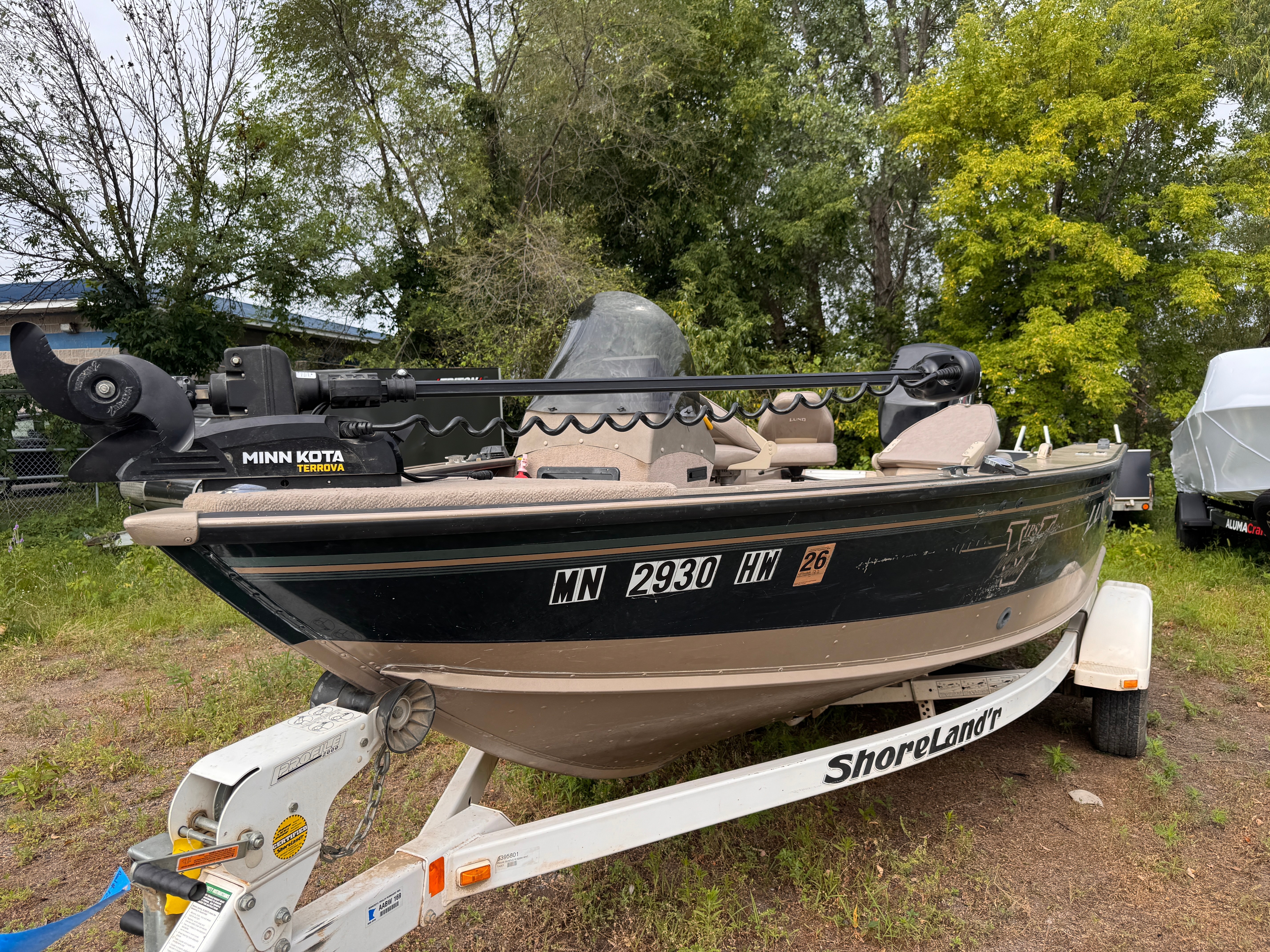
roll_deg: -0.9
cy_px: 476
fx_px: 881
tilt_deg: -3.6
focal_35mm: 24
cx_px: 635
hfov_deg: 71.6
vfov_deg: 56.8
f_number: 1.78
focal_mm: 6.76
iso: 80
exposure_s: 1/1818
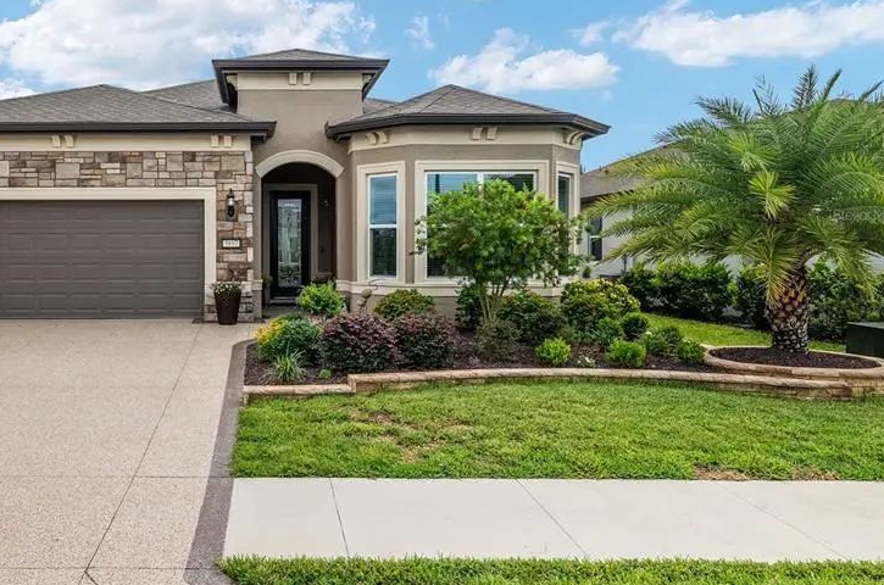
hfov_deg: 71.2
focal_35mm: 24
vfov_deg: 52.3
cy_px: 214
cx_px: 278
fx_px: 588
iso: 320
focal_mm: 17
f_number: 7.1
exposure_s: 1/500
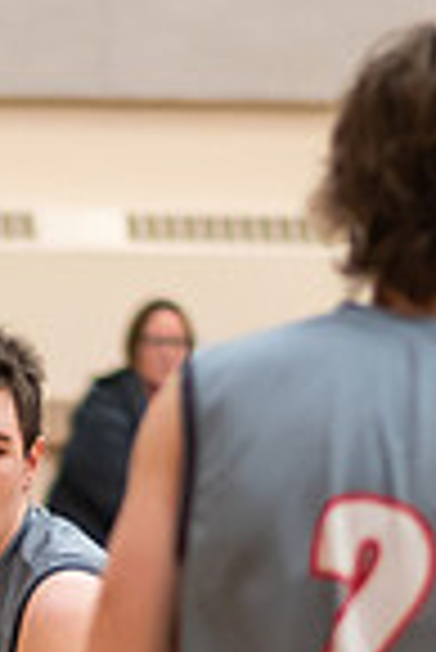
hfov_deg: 2.5
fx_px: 9967
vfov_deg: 3.7
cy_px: 955
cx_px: -172
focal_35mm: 550
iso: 2500
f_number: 1.8
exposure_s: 1/1000
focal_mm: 85
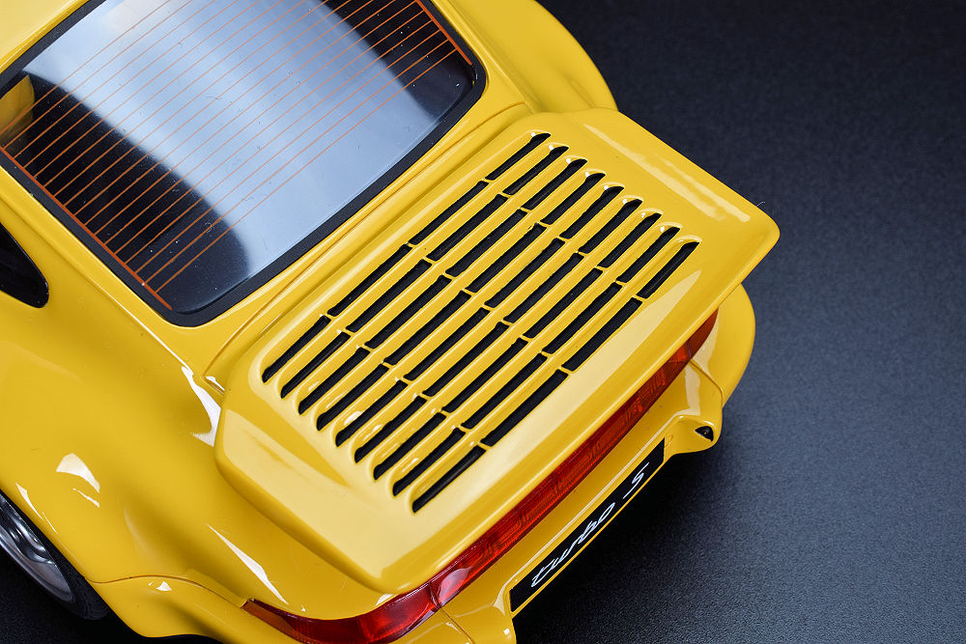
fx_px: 1610
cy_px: 322
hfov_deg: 33.4
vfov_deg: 22.6
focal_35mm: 60
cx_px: 483
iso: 100
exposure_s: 1/3
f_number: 20
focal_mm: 40
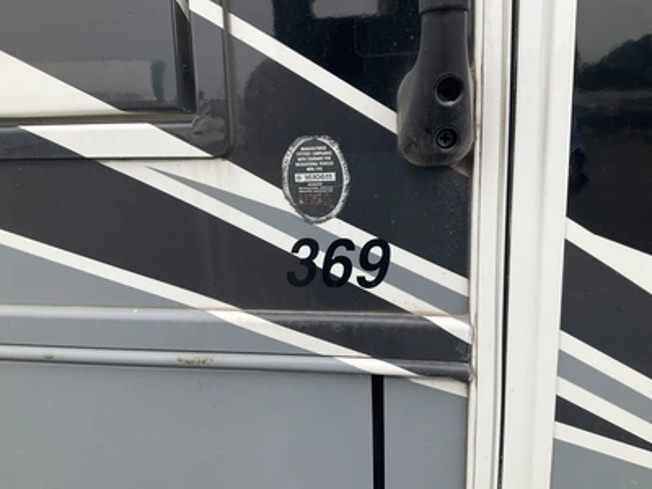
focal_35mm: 29
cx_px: 326
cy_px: 244
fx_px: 546
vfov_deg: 48.2
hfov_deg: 61.7
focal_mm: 3
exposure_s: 1/149
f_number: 1.8
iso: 20
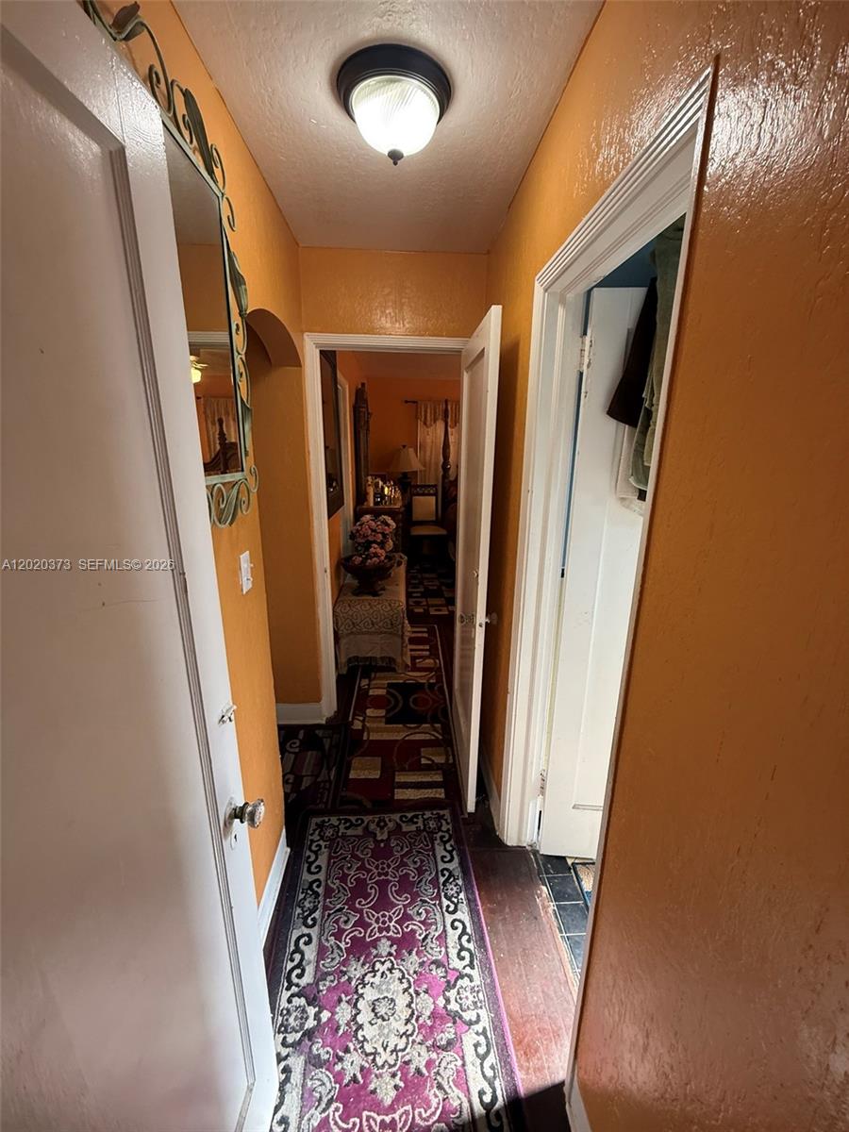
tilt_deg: -13.7
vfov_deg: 102.1
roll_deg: -1.4
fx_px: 458
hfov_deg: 85.7
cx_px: 424
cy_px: 566
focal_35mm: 14
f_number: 2.2
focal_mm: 2.22
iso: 200
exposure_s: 1/99
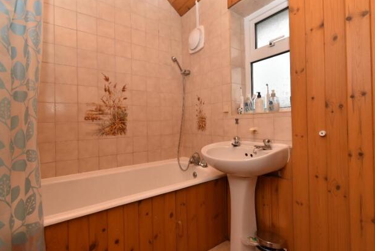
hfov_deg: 96.7
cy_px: 122
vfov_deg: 73.9
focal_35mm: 16
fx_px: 167
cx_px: 183
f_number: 8
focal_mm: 10
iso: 400
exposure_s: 1/125
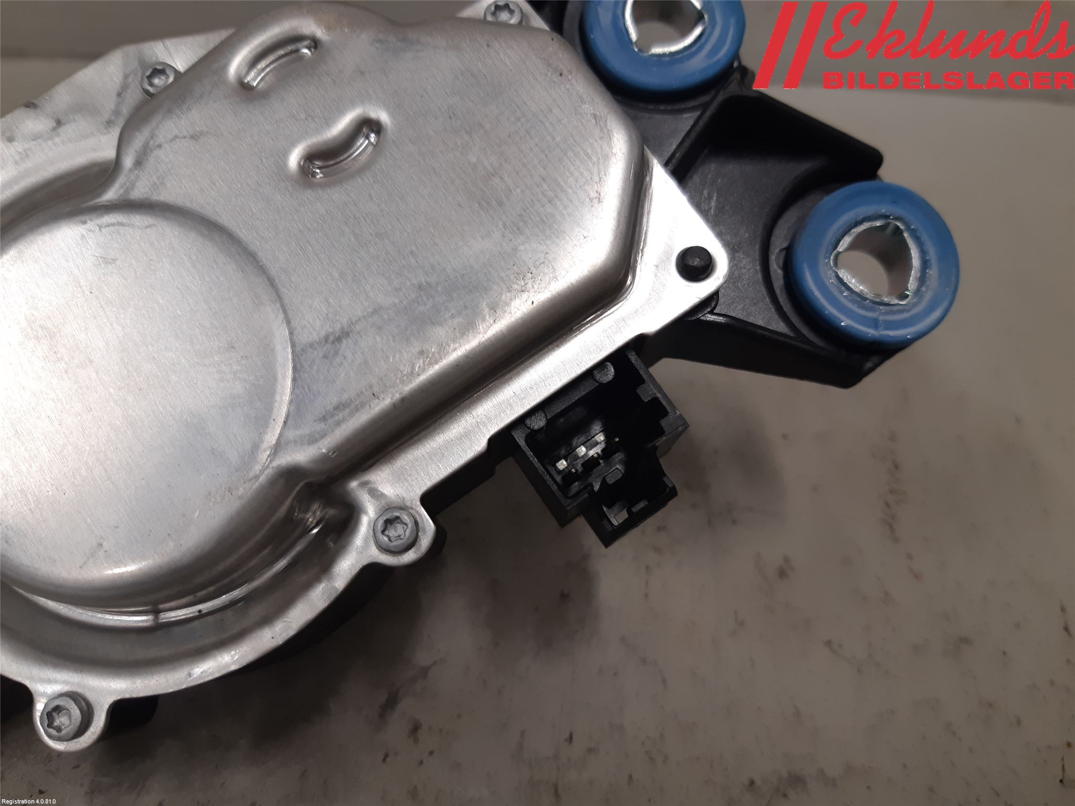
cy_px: 403
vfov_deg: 53.1
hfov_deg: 67.3
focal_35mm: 26
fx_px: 807
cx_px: 538
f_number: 1.7
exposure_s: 1/50
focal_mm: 3.93
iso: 64
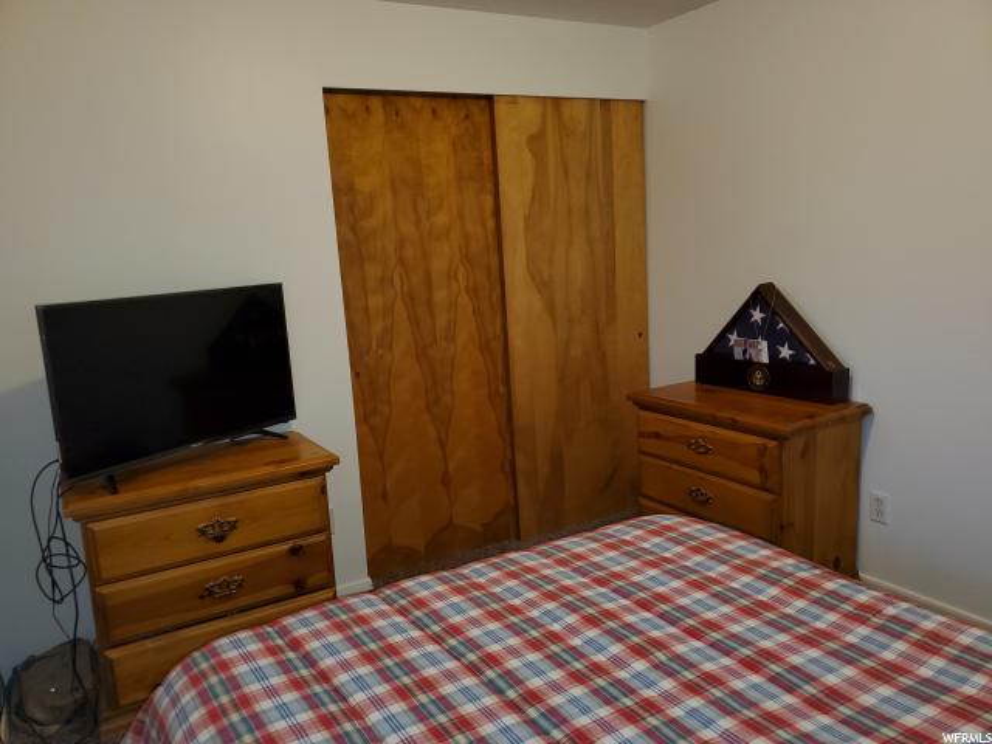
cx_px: 496
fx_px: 745
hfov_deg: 67.3
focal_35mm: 26
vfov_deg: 53.1
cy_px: 372
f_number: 1.5
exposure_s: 1/30
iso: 100
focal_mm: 4.3
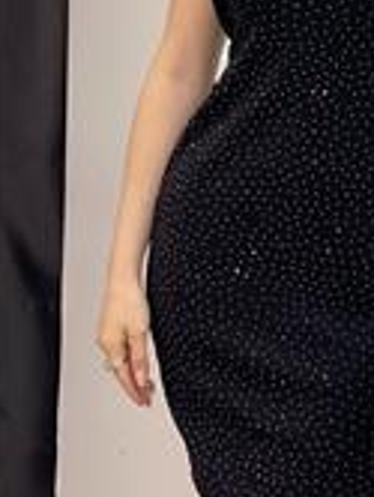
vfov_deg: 15.1
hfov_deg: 11.4
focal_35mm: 129
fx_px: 1854
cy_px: 67
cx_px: 362
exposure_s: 1/100
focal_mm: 6
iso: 100
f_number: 2
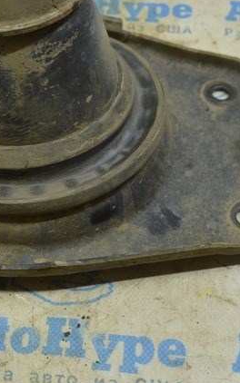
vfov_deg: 24.0
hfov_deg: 15.2
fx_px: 891
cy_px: 99
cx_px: 37
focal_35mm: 85
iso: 400
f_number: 5.6
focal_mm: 23
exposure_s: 1/30
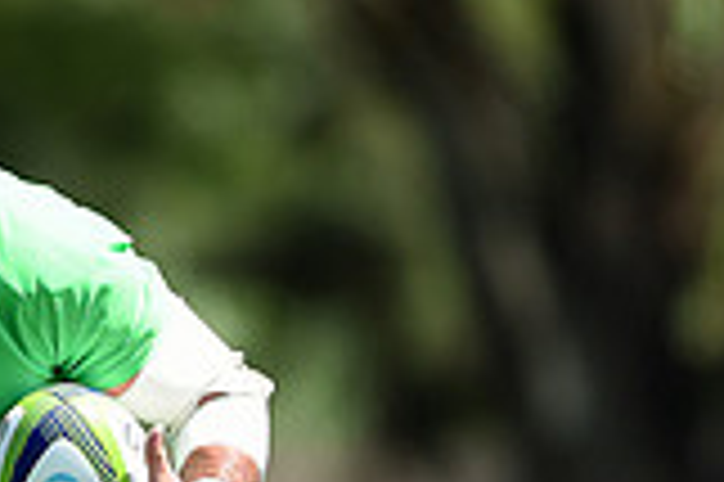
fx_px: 21758
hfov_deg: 1.9
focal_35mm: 1083
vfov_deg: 1.3
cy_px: 759
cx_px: -477
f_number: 2.8
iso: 200
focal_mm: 300
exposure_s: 1/1600
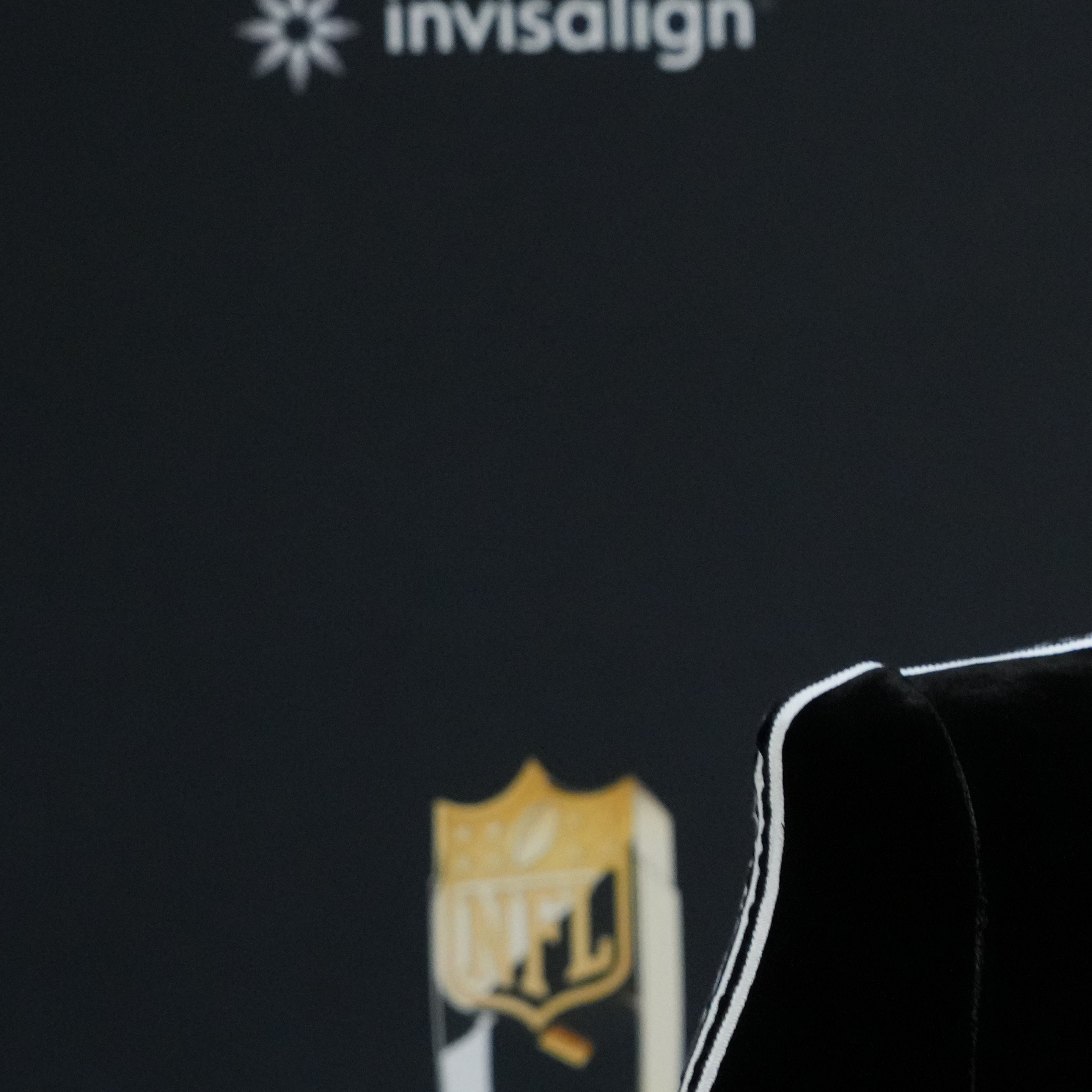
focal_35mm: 204
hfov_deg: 8.4
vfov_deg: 8.6
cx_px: 1603
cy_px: 523
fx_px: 7281
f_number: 6.3
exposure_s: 1/200
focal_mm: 80
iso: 5000
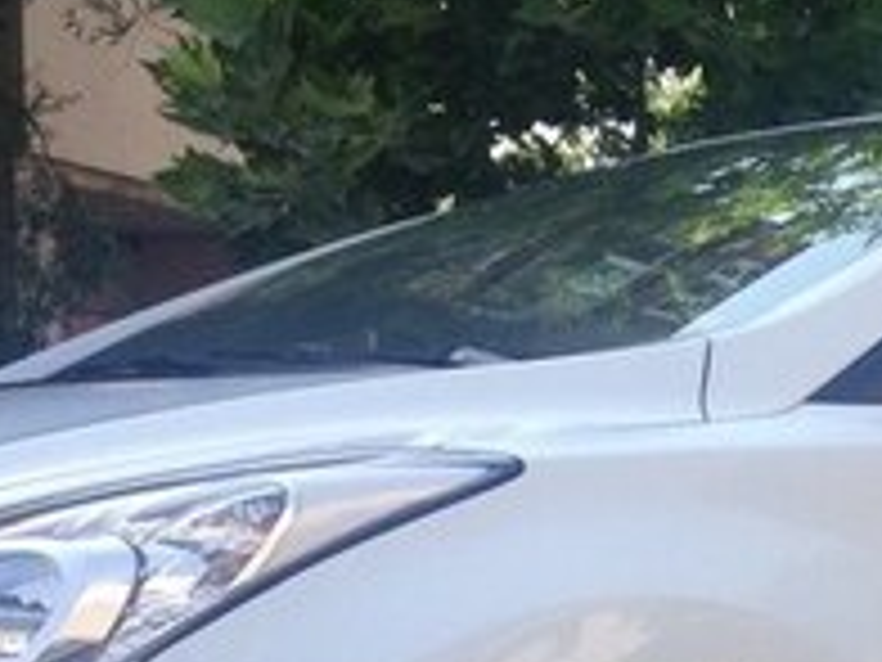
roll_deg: -1.5
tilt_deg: -5.3
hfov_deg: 16.5
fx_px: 2828
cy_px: 943
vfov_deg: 12.8
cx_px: 1215
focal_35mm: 111
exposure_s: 1/678
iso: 50
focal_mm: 4.12
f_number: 2.4
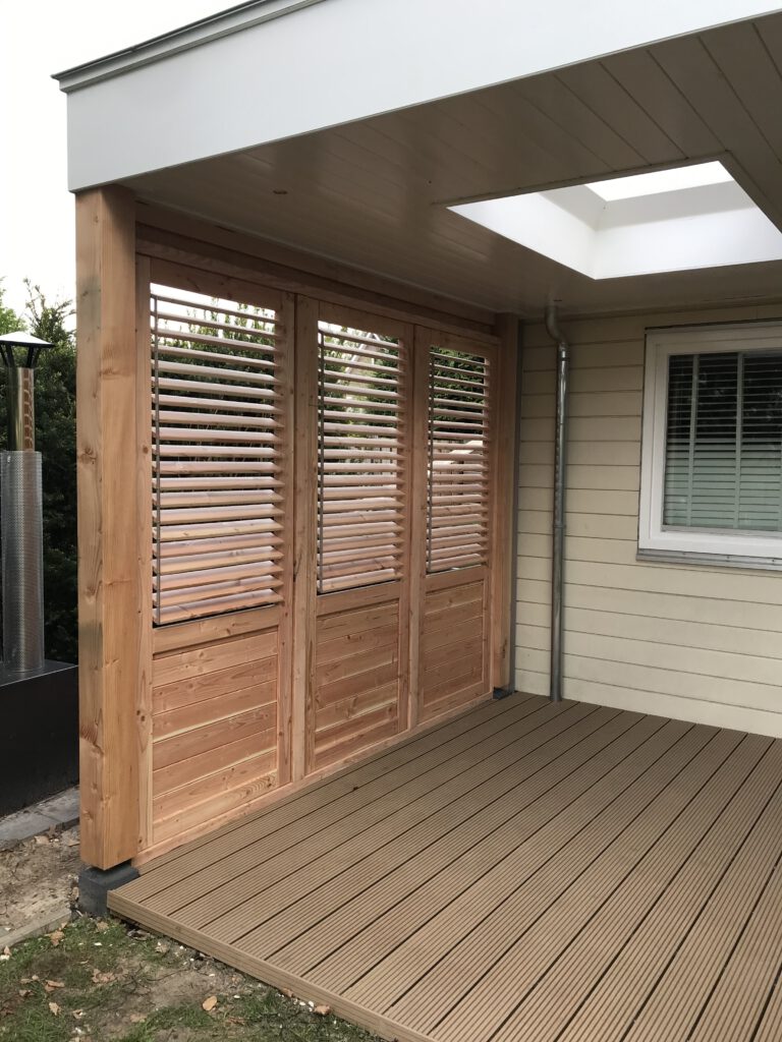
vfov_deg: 63.4
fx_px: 843
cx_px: 391
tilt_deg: -3.6
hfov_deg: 49.7
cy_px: 521
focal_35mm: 28
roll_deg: -0.2
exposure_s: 1/291
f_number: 1.8
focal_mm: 3.99
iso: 20
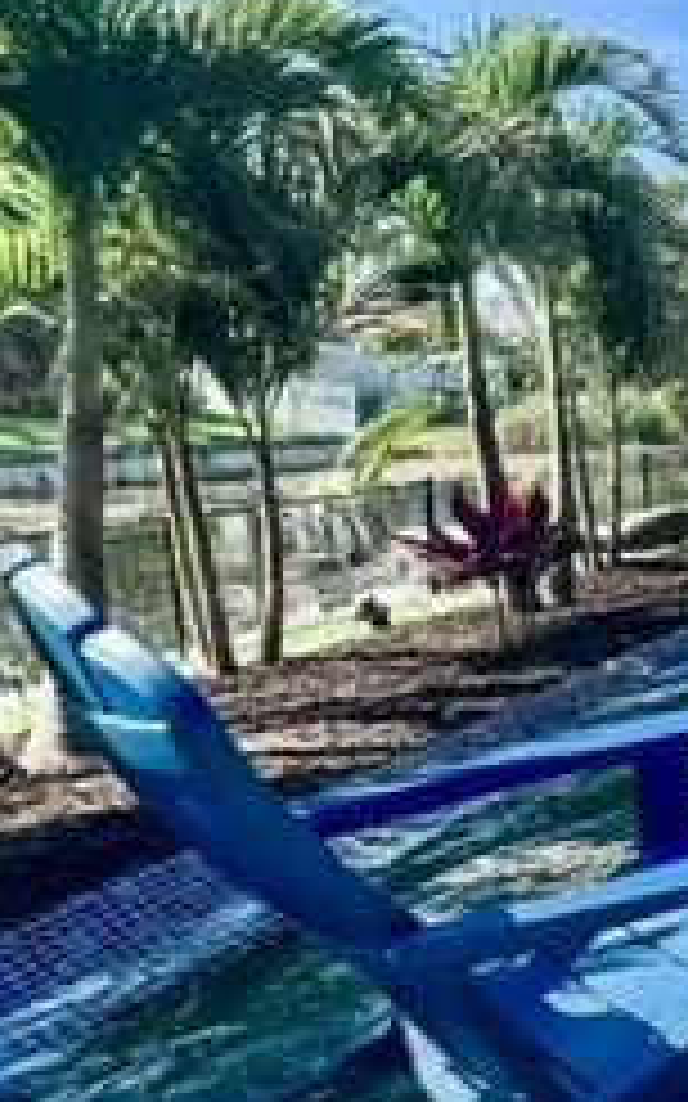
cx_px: 1255
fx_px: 1081
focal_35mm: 36
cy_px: 553
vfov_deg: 54.0
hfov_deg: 21.6
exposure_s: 1/750
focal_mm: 1.57
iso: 32
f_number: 1.8
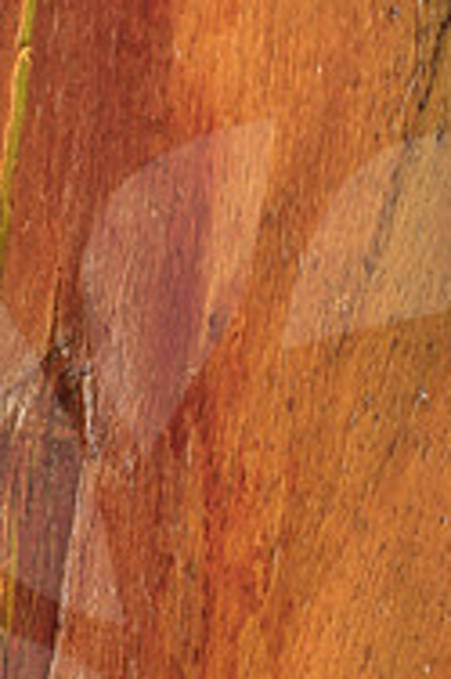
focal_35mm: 1104
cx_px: 343
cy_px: 567
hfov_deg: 1.2
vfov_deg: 1.9
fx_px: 20783
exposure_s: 1/125
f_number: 4.5
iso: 250
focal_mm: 168.8
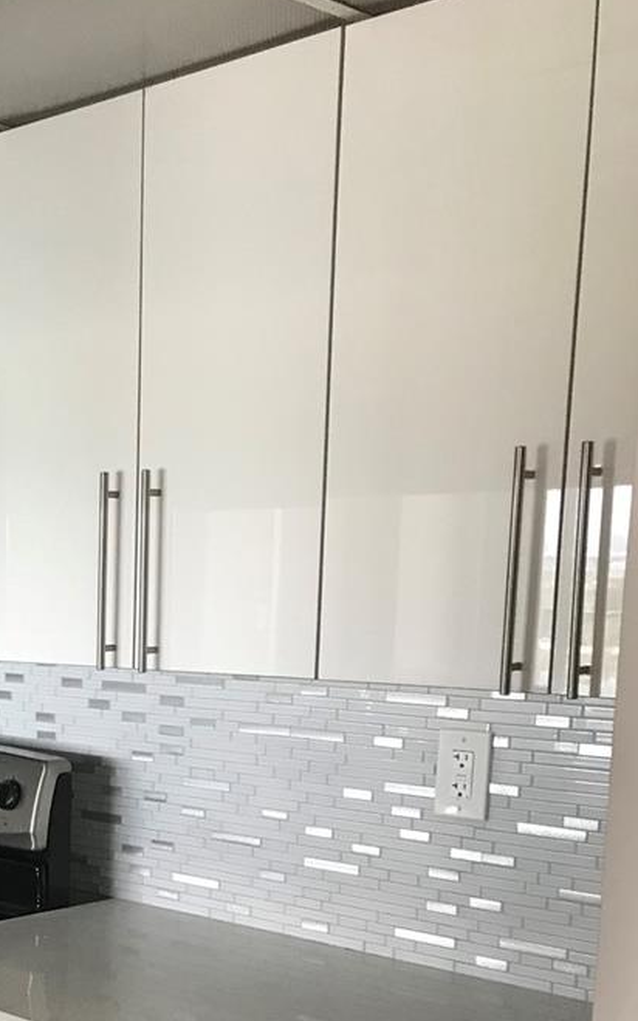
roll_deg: +0.4
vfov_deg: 35.7
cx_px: -28
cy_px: 885
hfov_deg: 22.8
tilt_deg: -11.5
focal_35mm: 54
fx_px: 1504
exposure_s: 1/30
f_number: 1.8
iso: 40
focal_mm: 3.99
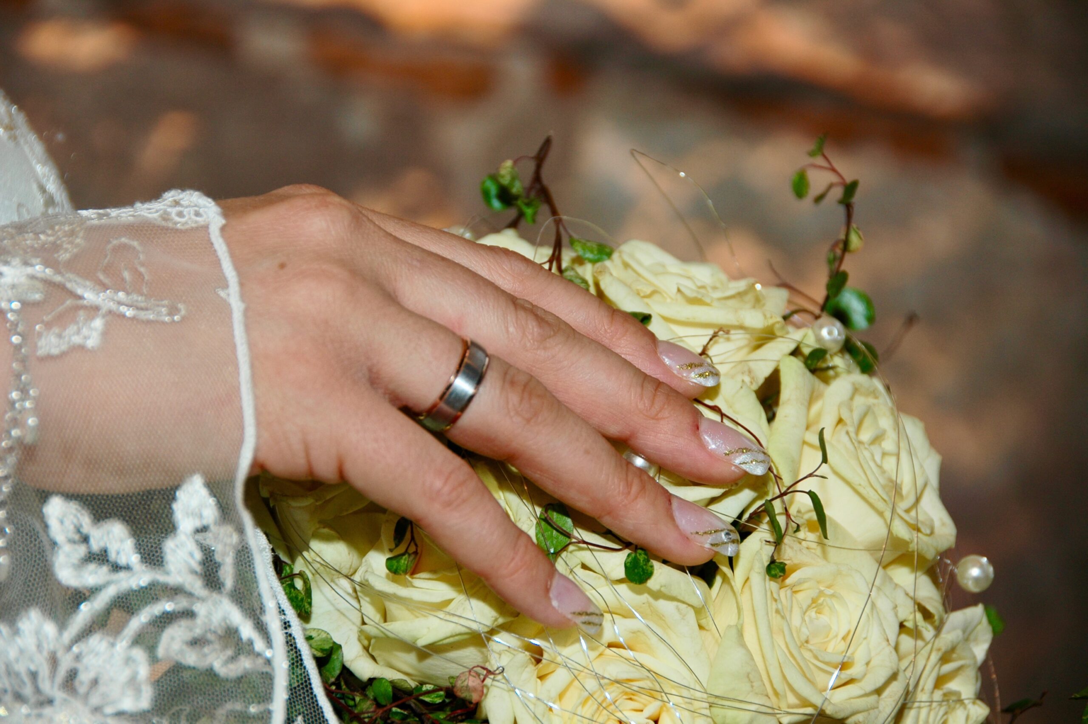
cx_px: 544
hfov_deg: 12.2
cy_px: 362
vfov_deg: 8.2
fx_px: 5073
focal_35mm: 168
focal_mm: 112
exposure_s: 1/60
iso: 200
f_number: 5.6
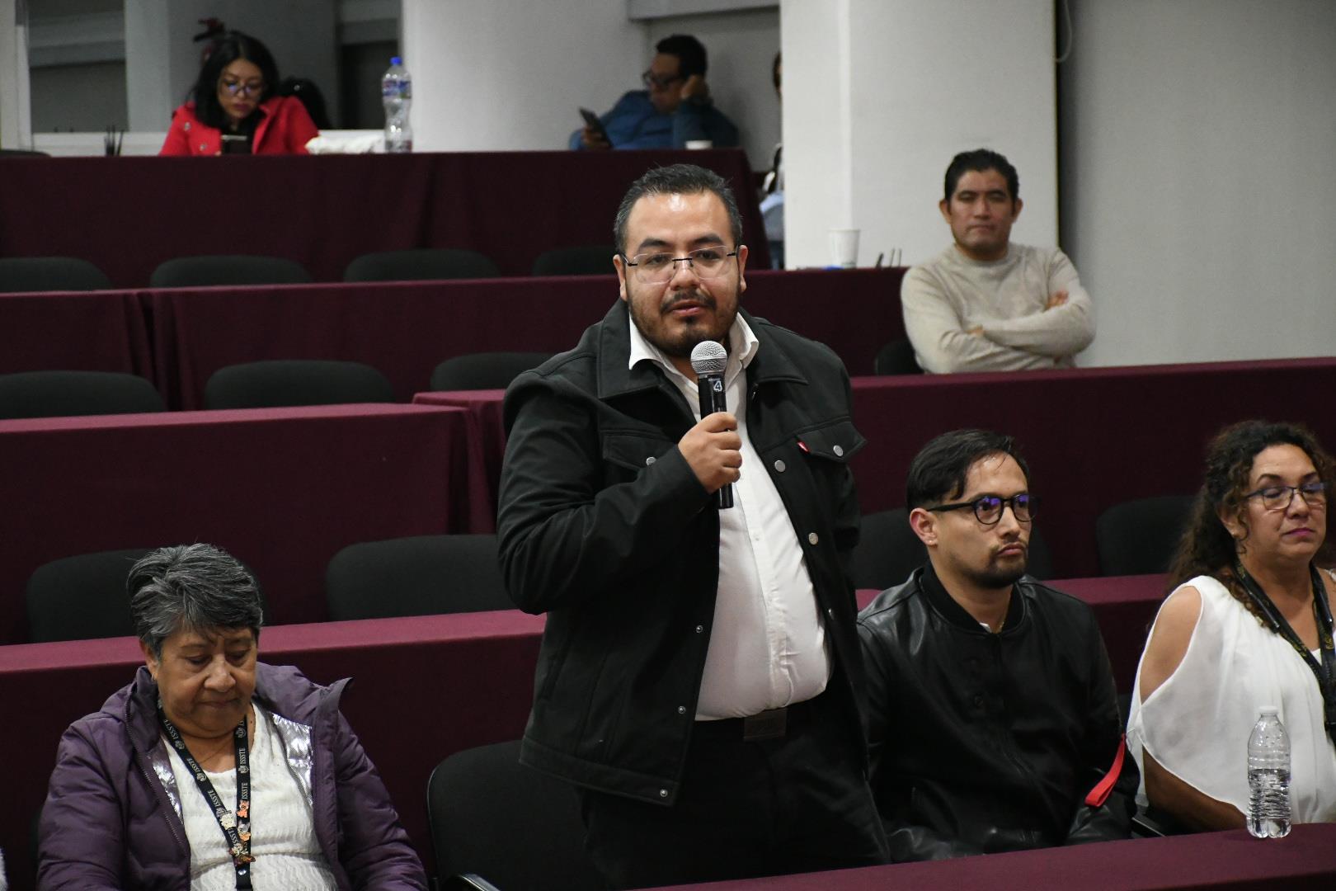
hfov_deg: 17.1
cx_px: 668
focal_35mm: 120
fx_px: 4453
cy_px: 446
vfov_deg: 11.4
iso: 6400
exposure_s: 1/100
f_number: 5.3
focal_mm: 80
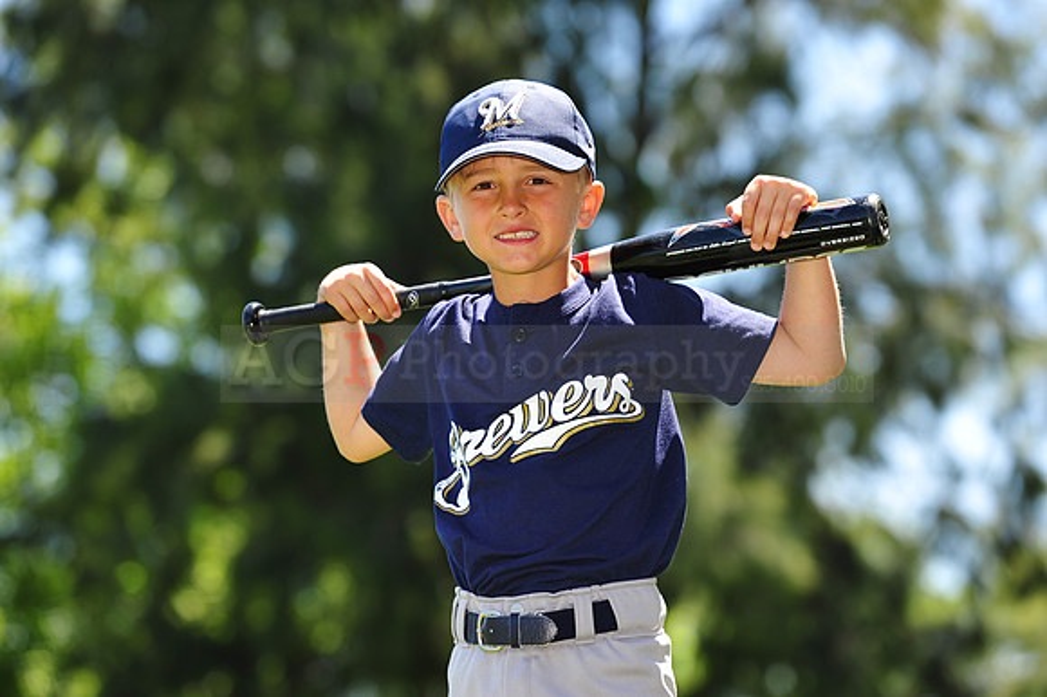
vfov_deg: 8.8
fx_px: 4505
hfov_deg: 13.3
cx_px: 524
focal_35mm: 155
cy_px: 348
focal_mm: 155
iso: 200
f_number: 4
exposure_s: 1/400
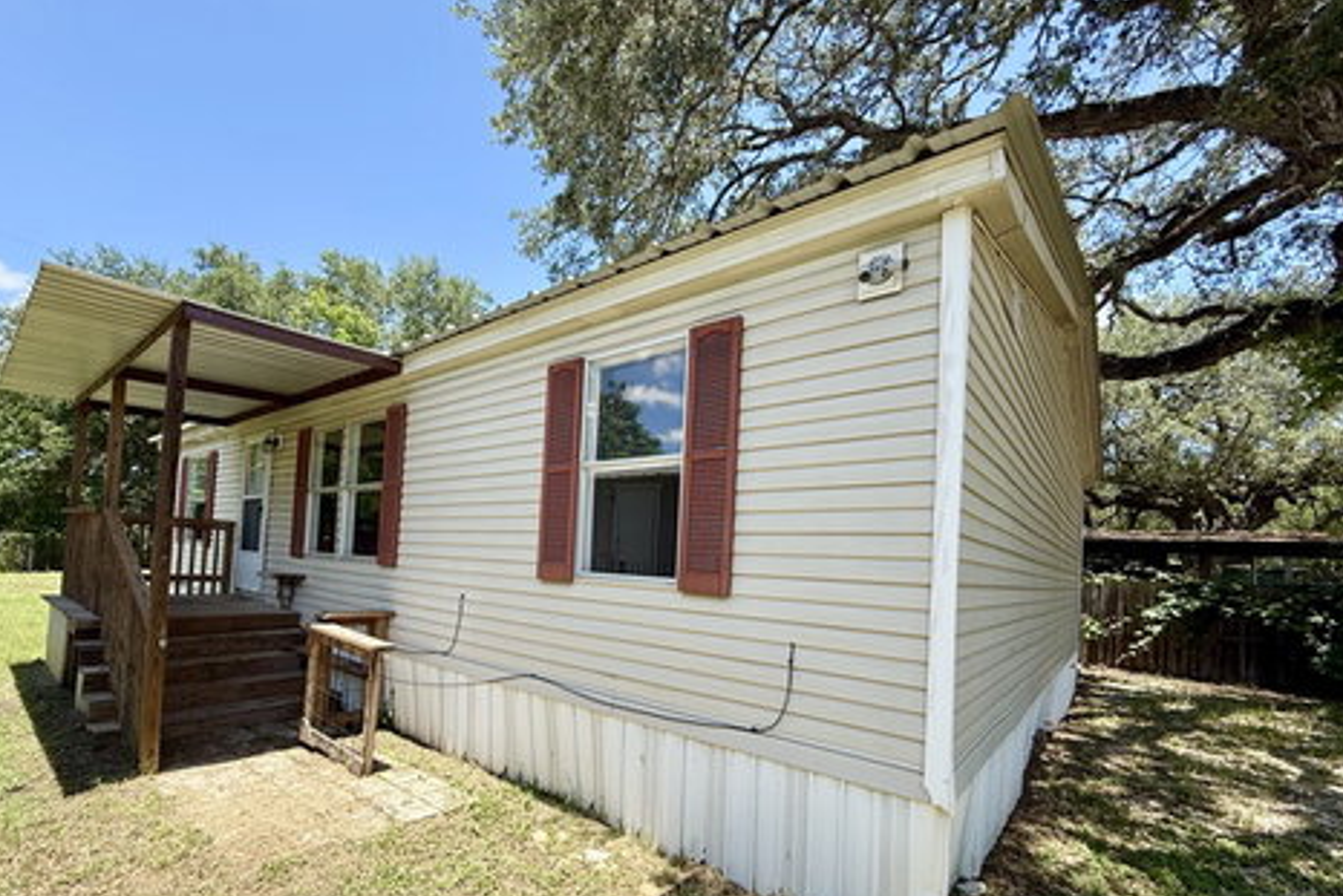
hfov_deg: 96.5
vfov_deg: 72.9
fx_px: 597
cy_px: 542
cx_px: 620
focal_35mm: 16
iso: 50
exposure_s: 1/751
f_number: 2.2
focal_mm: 2.22
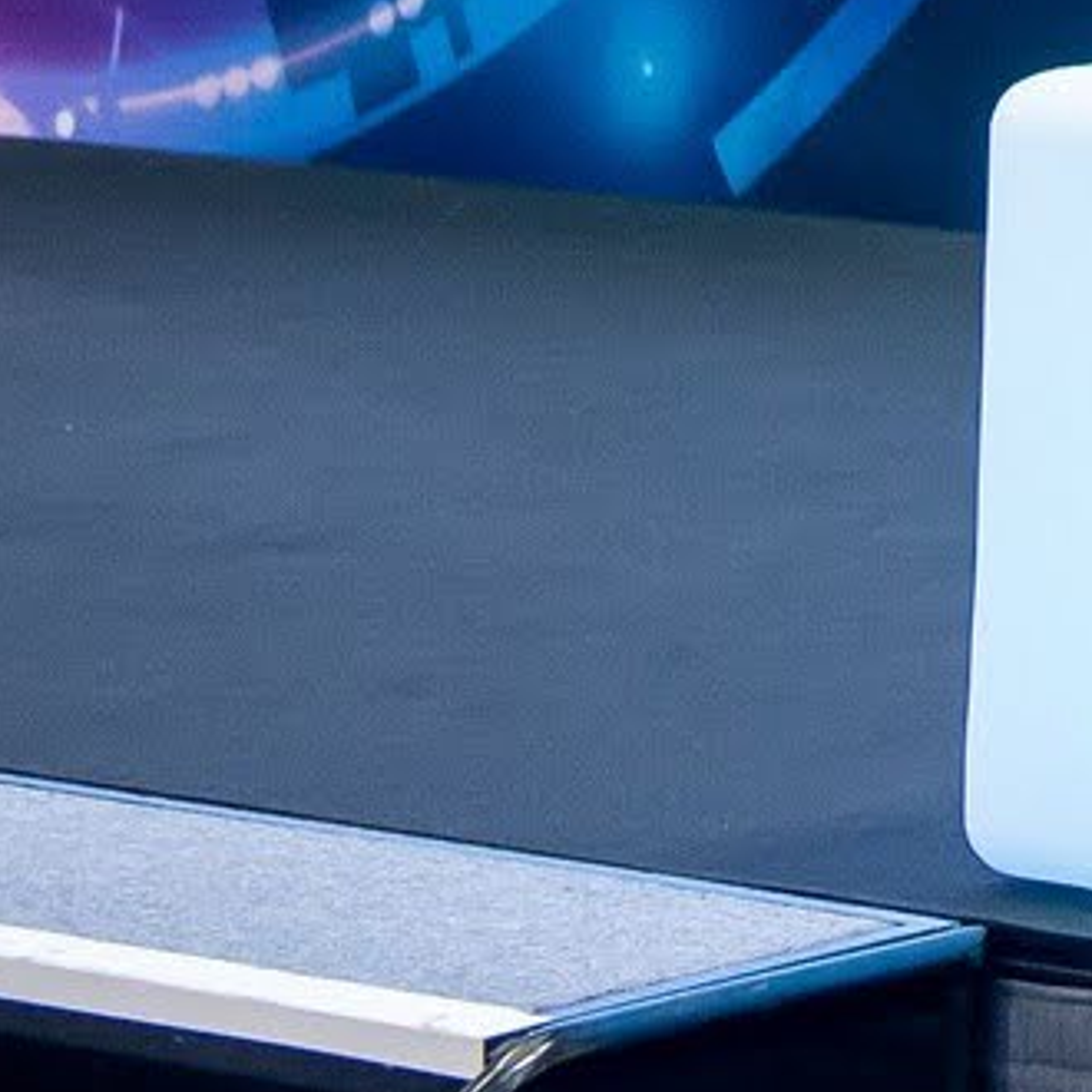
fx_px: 9065
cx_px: 3534
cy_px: -1347
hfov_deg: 6.2
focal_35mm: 254
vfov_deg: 6.6
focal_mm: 40
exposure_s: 1/125
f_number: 3.5
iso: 4000
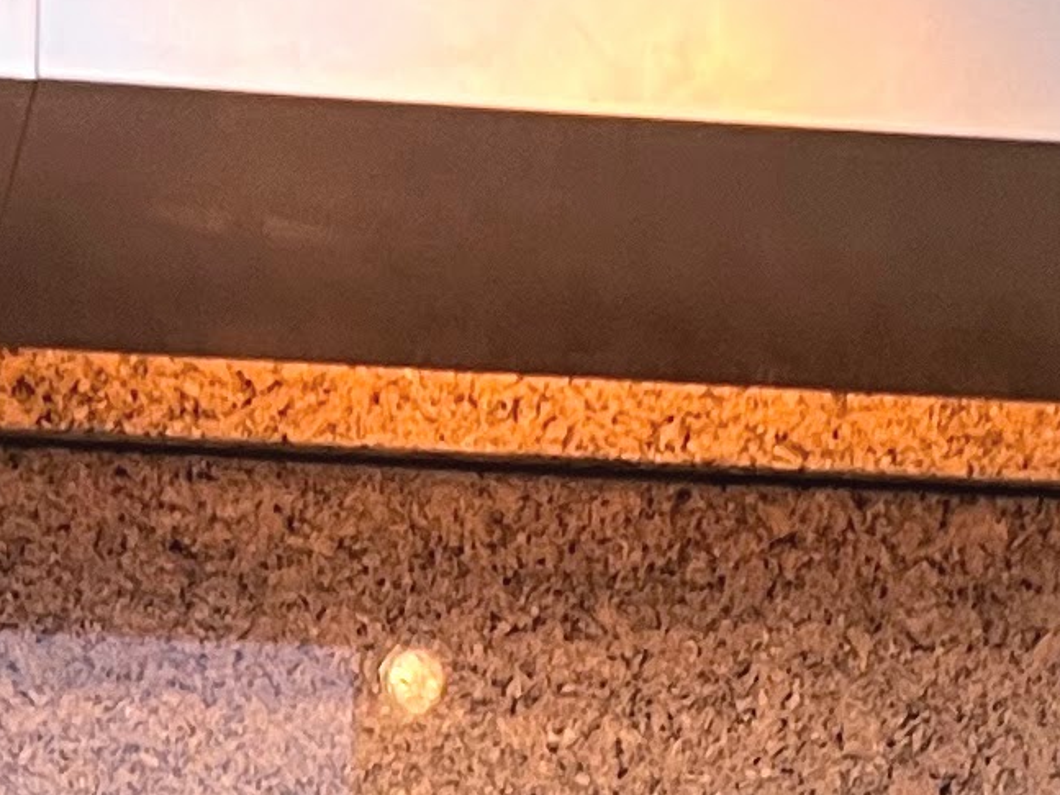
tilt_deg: -1.3
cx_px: 352
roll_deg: +1.0
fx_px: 4960
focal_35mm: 162
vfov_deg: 8.4
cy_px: 1916
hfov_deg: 12.2
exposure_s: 1/60
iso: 125
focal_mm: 5.7
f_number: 1.5
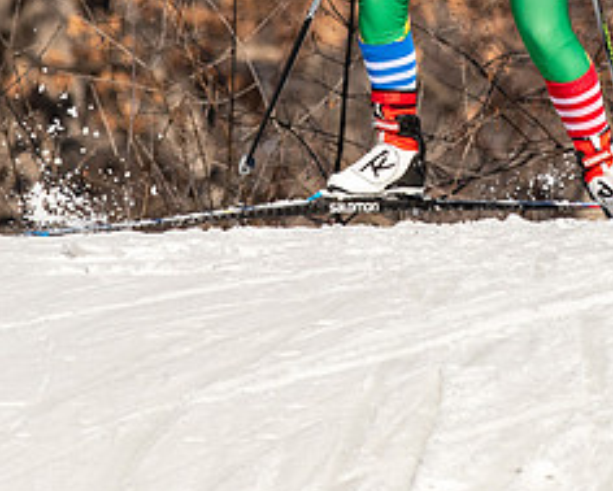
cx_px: 432
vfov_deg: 1.2
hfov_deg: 1.5
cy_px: -11
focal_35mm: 1294
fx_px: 23486
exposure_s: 1/2000
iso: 400
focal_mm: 300
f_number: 8
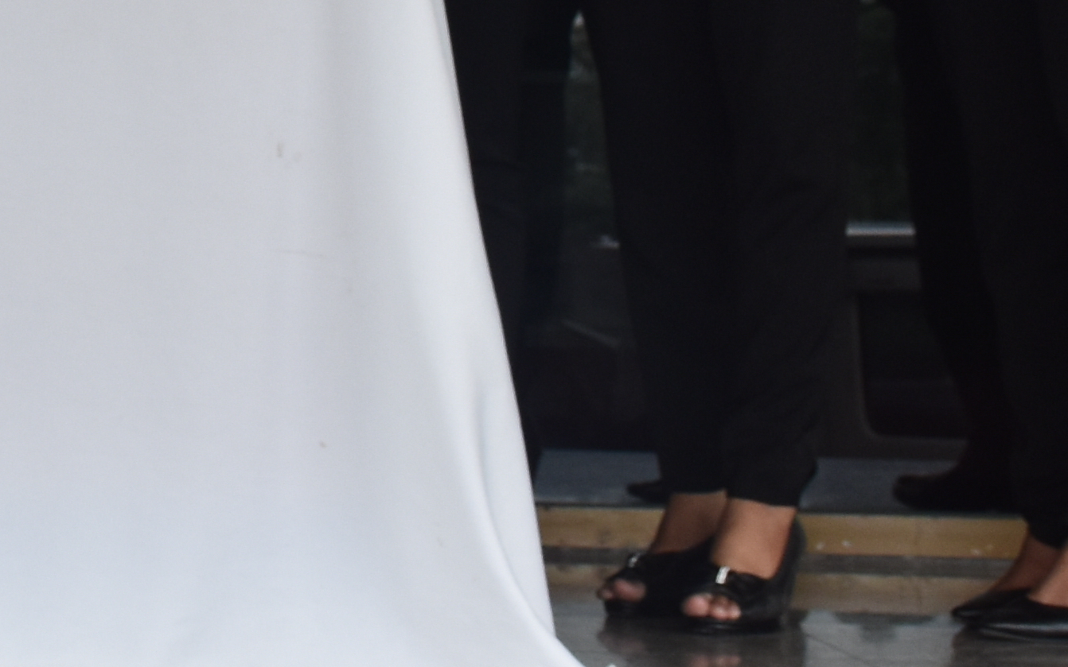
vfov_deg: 7.7
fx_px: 4774
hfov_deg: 12.4
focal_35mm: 164
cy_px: -570
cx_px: -321
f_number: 7.1
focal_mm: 24
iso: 400
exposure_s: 1/200
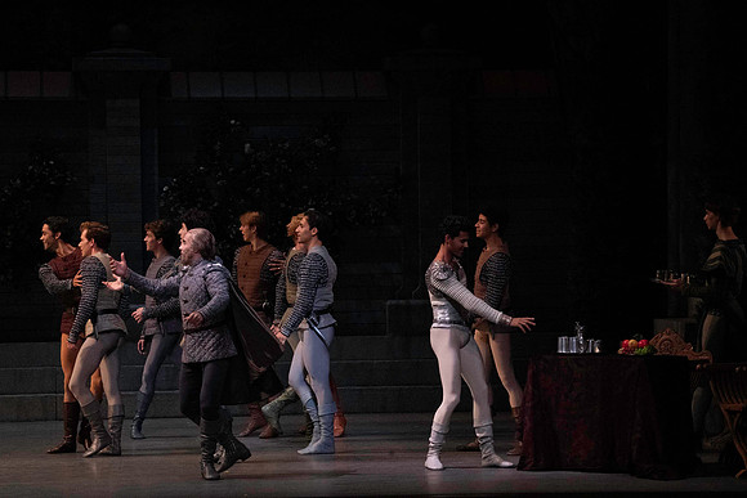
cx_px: 374
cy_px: 249
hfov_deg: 12.5
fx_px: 3404
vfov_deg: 8.4
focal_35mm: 164
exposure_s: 1/400
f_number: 13
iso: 16000
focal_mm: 164
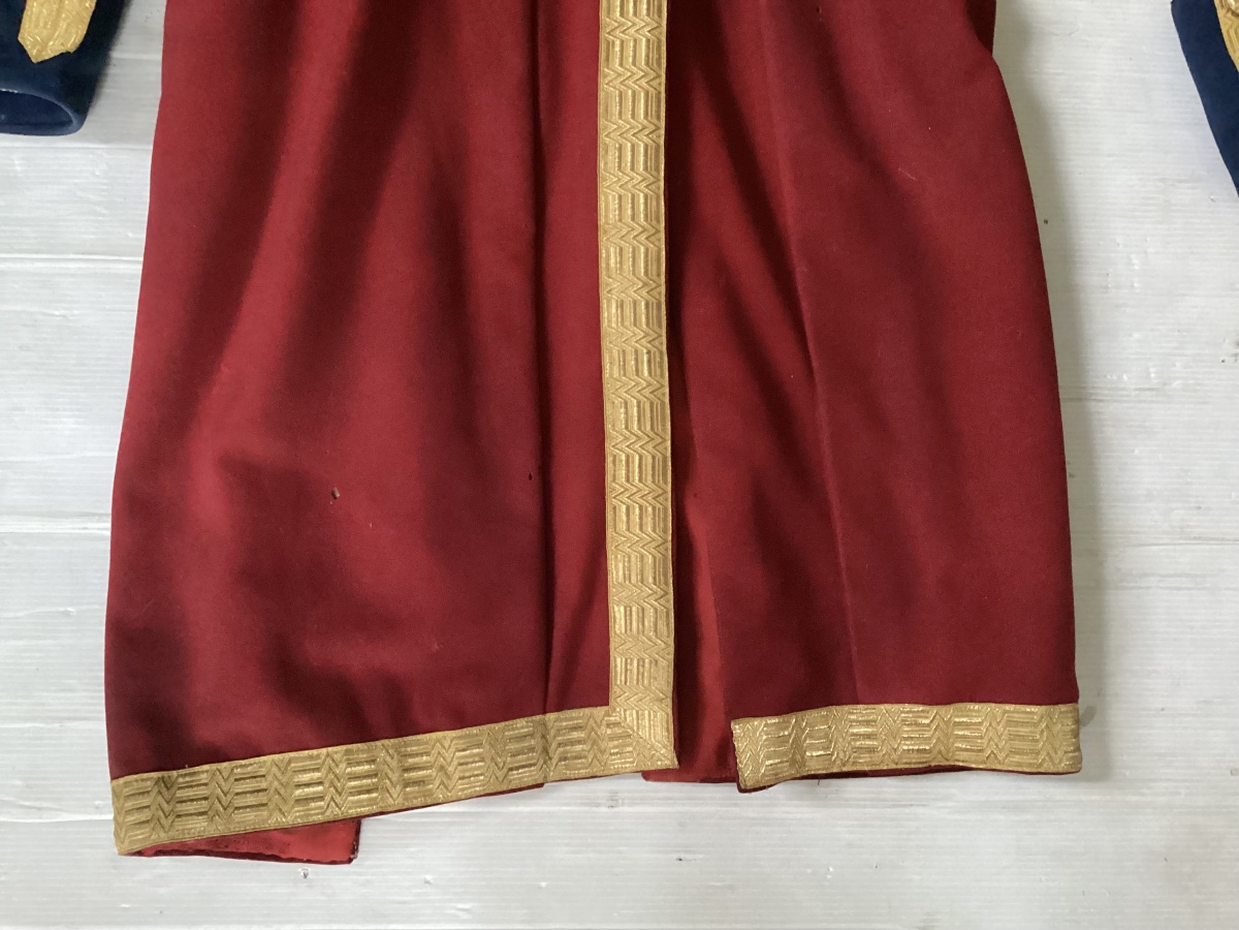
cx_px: 620
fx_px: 1110
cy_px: 465
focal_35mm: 31
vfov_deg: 45.4
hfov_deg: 58.4
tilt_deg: -83.6
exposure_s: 1/30
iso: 640
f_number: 2.4
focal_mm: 3.3
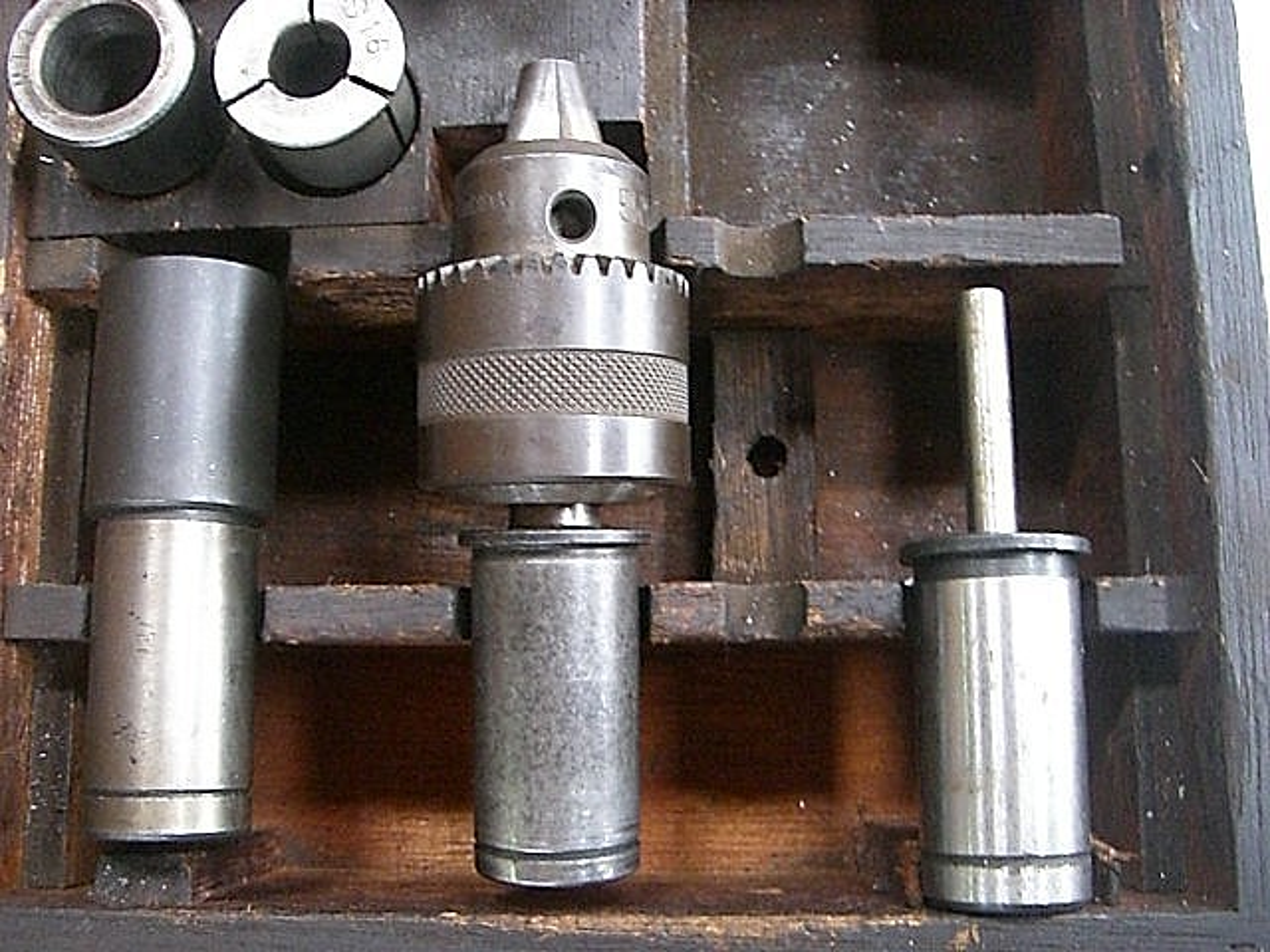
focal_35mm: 38
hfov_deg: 49.0
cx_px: 635
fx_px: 1394
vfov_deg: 37.7
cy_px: 476
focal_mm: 6.2
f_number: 2.7
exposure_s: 1/15
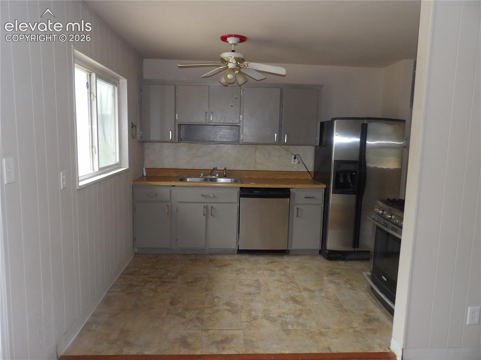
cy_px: 180
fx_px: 333
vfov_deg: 56.8
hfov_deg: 71.6
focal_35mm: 24
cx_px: 240
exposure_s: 1/33
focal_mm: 4.3
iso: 200
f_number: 3.2
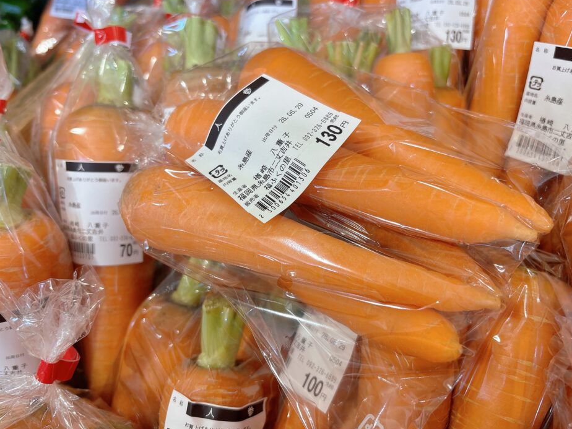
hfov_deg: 65.3
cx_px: 287
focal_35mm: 27
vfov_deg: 51.4
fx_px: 446
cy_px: 214
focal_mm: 5.96
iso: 100
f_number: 1.6
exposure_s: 1/60
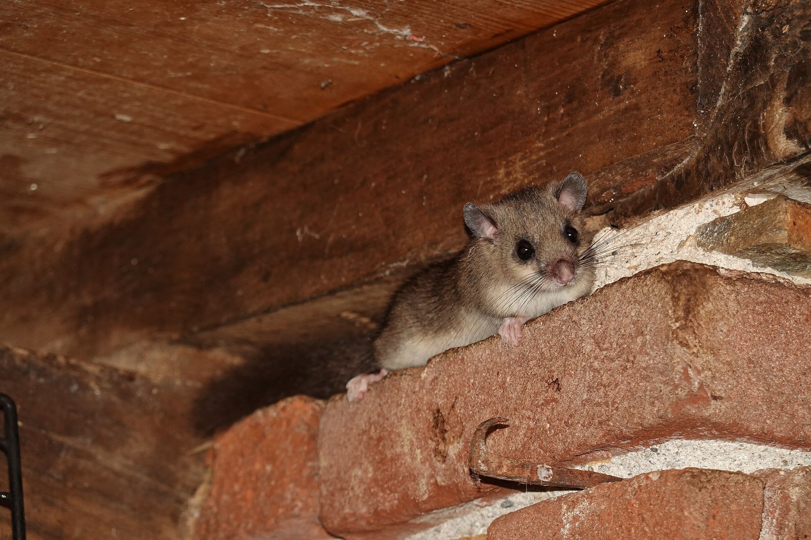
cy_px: 270
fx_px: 3131
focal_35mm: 139
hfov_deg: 14.8
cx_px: 406
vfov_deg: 9.9
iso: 400
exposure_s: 1/125
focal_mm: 50.65
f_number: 4.5
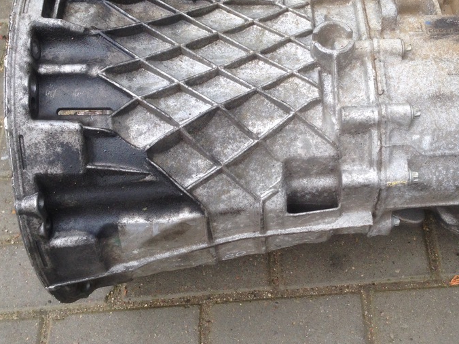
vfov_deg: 29.0
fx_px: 663
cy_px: 138
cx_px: 278
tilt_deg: -57.1
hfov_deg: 38.0
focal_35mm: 50
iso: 64
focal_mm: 4.12
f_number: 2.4
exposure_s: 1/120
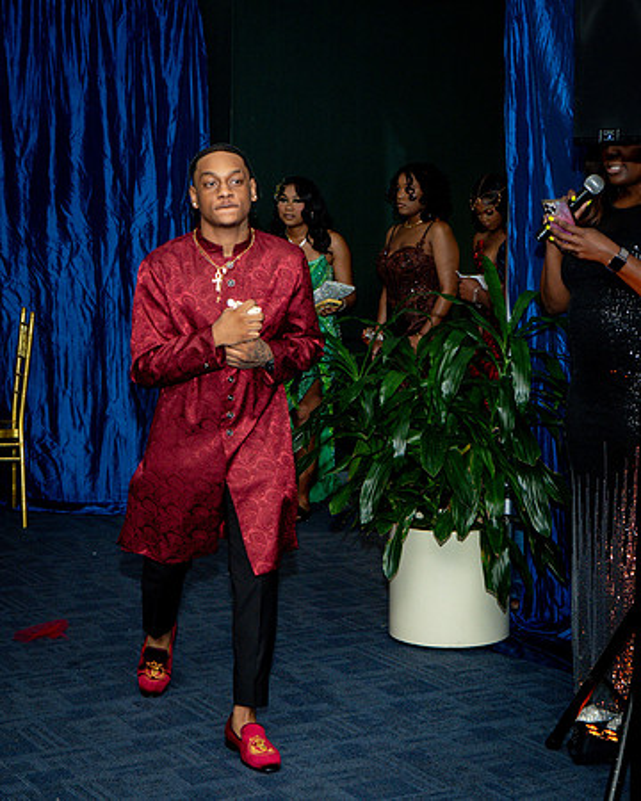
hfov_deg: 21.0
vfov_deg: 26.1
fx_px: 1727
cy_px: 400
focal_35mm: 73
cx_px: 357
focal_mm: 44
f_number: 4.5
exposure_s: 1/125
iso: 640
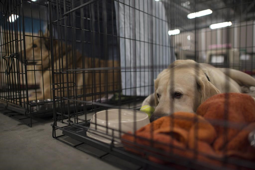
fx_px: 170
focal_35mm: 24
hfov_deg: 73.7
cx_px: 128
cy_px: 85
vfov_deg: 53.1
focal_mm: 24
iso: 800
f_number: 1.4
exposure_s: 1/400
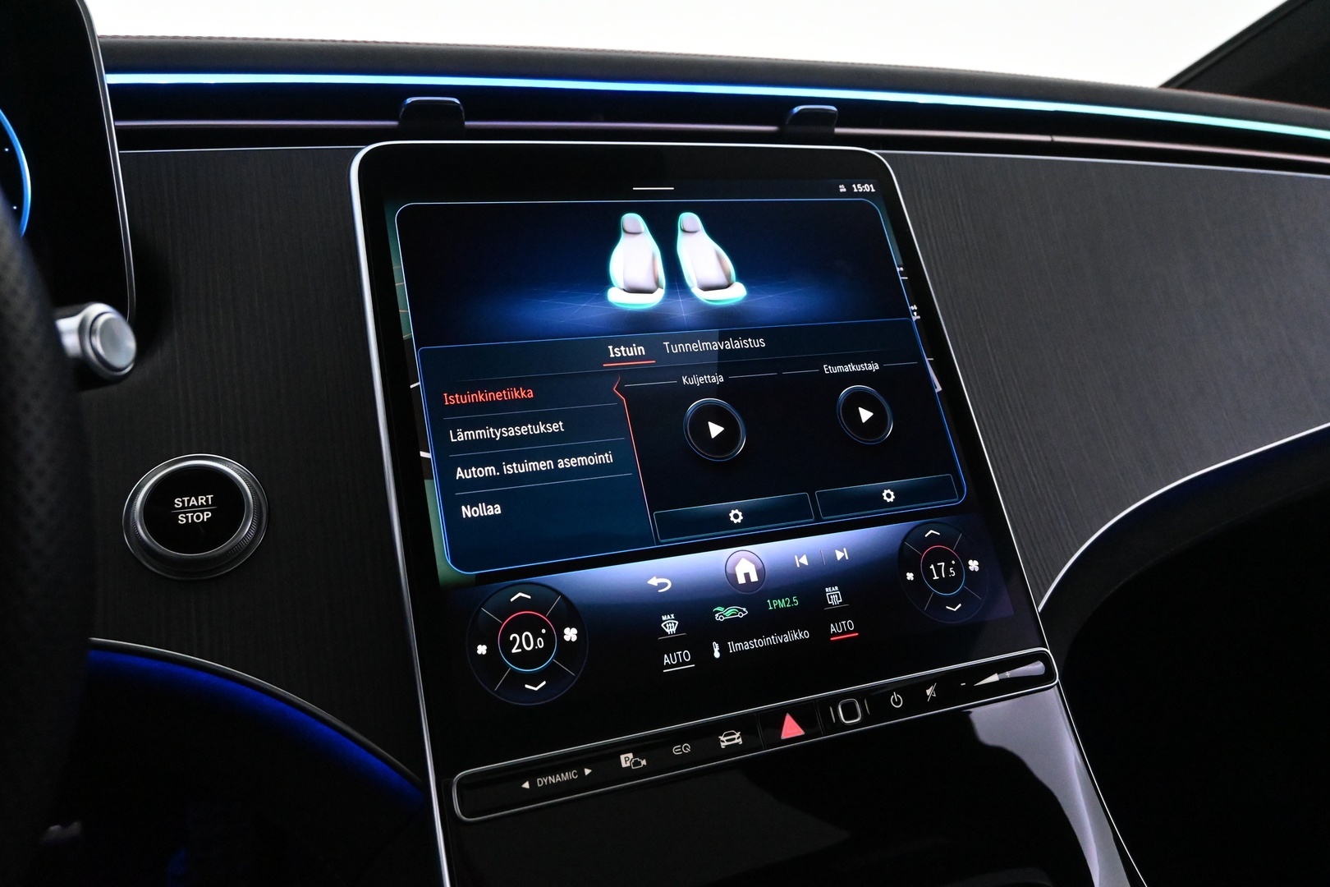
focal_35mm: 28
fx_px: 1025
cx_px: 665
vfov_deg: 46.8
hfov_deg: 65.9
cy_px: 444
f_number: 4.5
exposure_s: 1/80
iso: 6400
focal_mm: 18.5
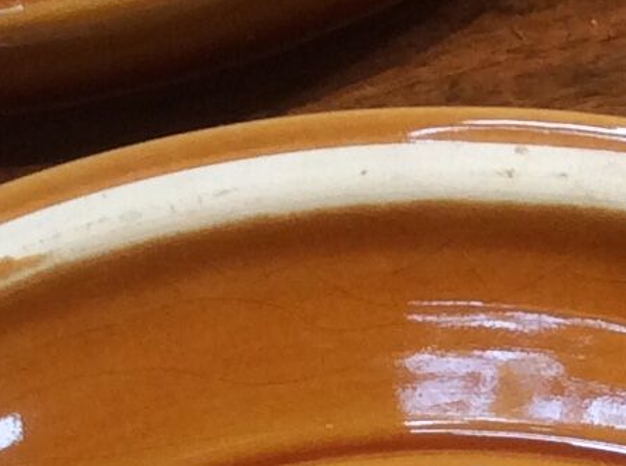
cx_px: 527
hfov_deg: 10.6
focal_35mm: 187
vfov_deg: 7.2
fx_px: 3374
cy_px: 1280
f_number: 2.4
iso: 40
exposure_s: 1/25
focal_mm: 3.3
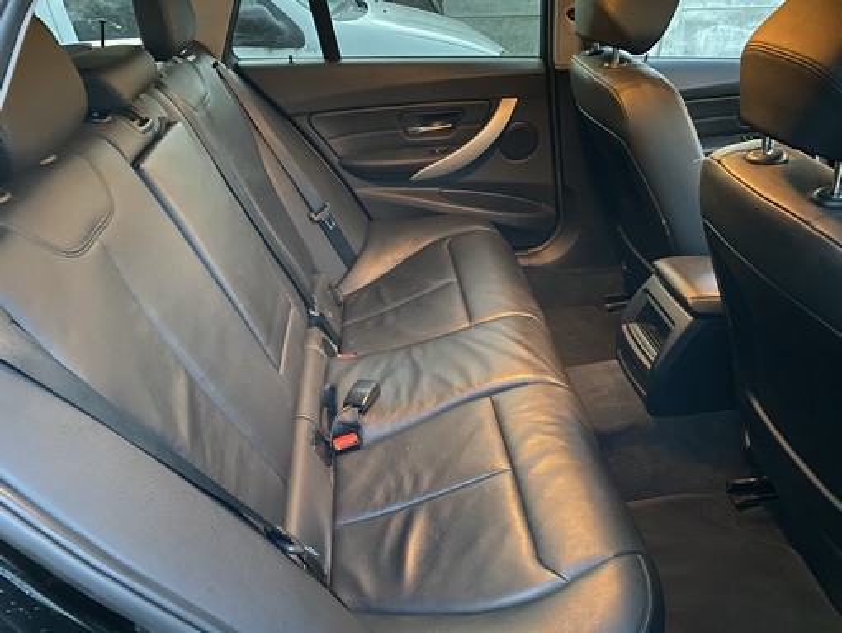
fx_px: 633
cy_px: 316
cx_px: 421
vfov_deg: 53.1
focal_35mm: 26
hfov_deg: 67.3
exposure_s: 1/8
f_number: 1.8
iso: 640
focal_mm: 4.25
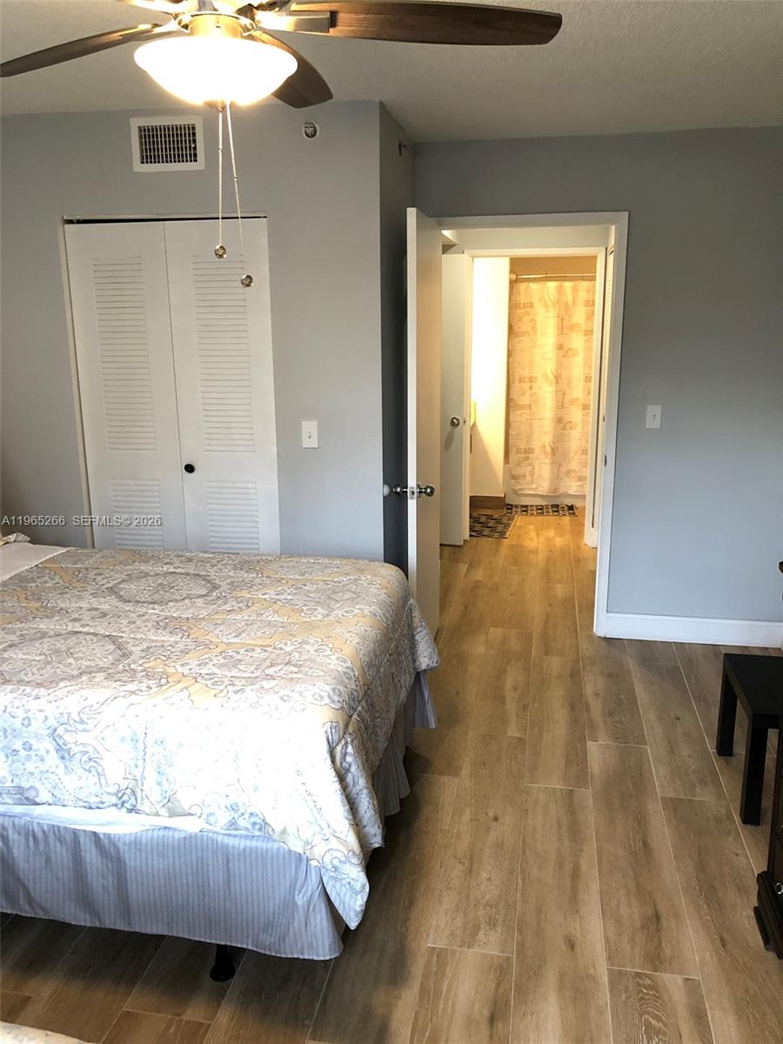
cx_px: 392
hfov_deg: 49.7
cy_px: 522
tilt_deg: -12.5
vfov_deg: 63.4
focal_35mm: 28
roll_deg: +0.8
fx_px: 844
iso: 50
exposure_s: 1/15
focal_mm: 4
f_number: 1.8
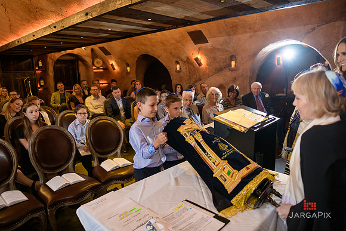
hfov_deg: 73.7
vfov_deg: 53.2
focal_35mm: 24
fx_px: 231
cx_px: 173
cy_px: 116
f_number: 3.2
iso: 1600
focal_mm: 24
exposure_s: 1/125
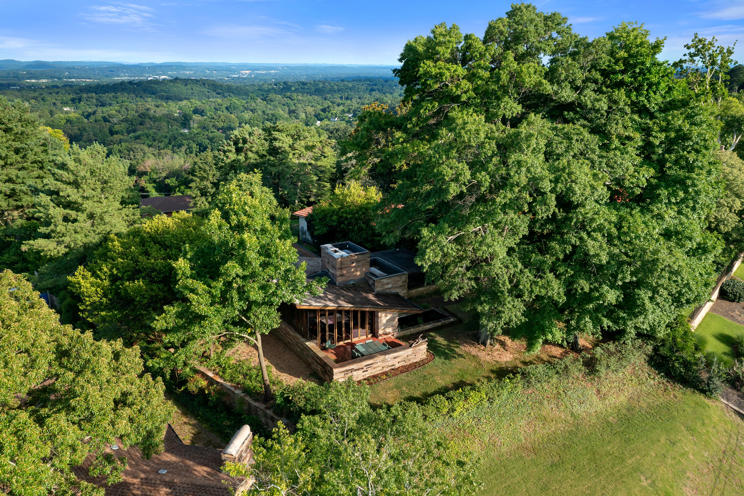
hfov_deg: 65.5
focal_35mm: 28
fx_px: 578
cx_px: 372
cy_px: 248
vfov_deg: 46.4
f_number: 4.5
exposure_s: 1/60
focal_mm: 10.26
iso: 100
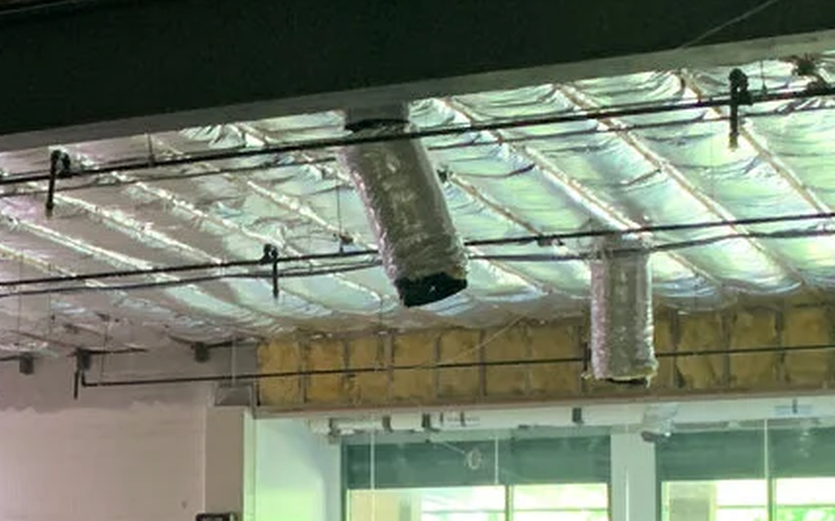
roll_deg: -2.0
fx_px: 2343
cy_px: 512
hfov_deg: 18.0
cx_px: -418
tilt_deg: +3.6
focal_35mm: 103
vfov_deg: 12.5
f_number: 1.8
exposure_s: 1/40
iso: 400
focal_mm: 4.25
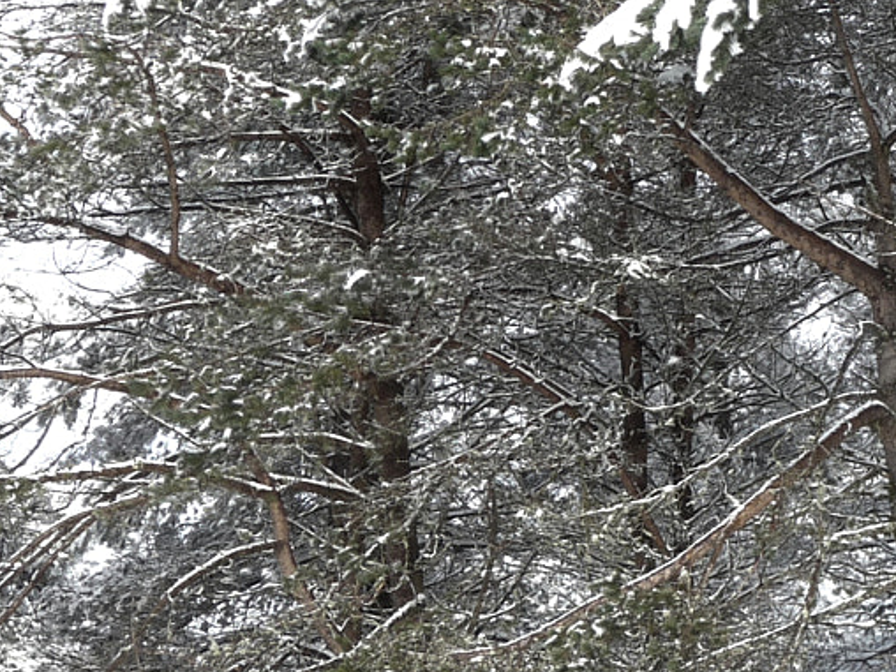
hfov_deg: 15.2
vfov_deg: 11.7
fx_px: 3261
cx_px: 1009
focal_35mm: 126
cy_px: 464
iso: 100
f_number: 4
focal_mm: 7.1
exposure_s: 1/250
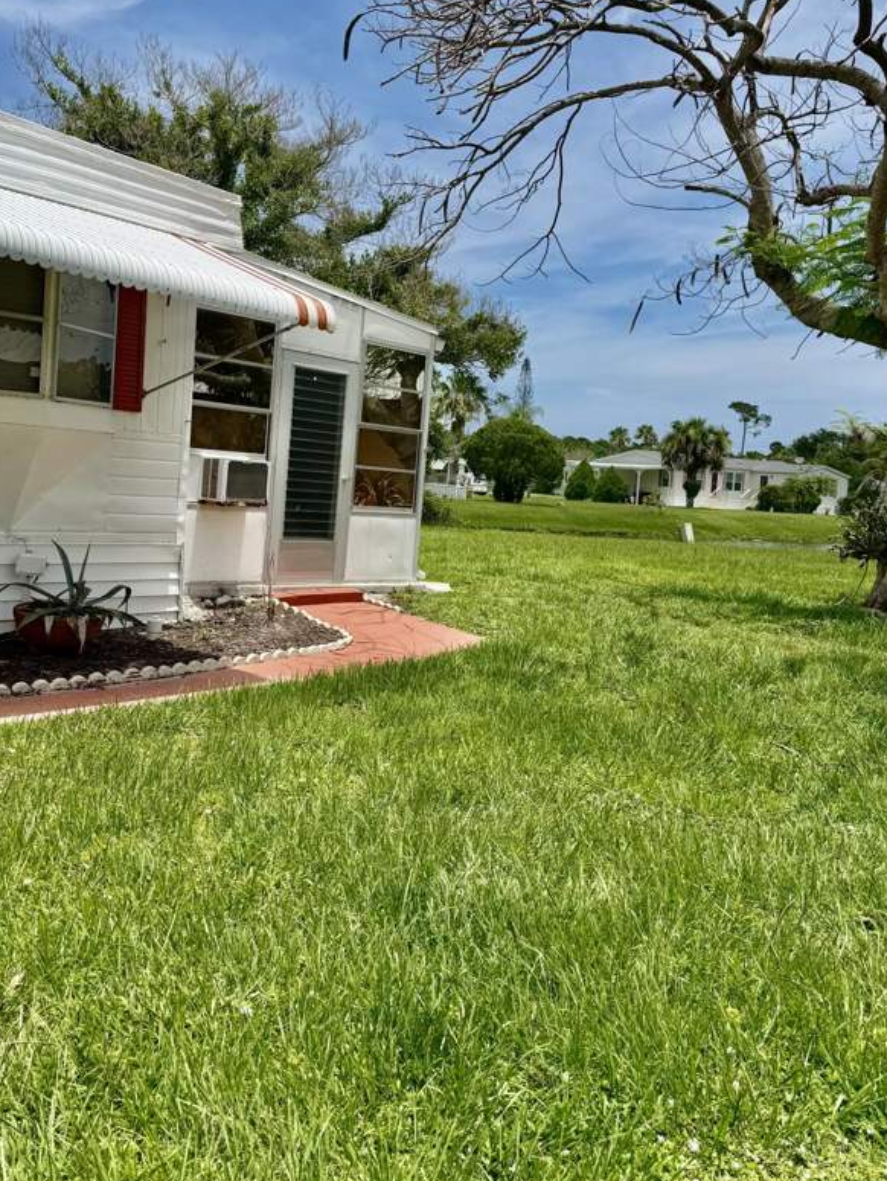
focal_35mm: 33
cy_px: 503
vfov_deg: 55.1
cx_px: 440
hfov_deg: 43.0
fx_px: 1127
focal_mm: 6.76
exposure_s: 1/7353
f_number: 1.78
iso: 80
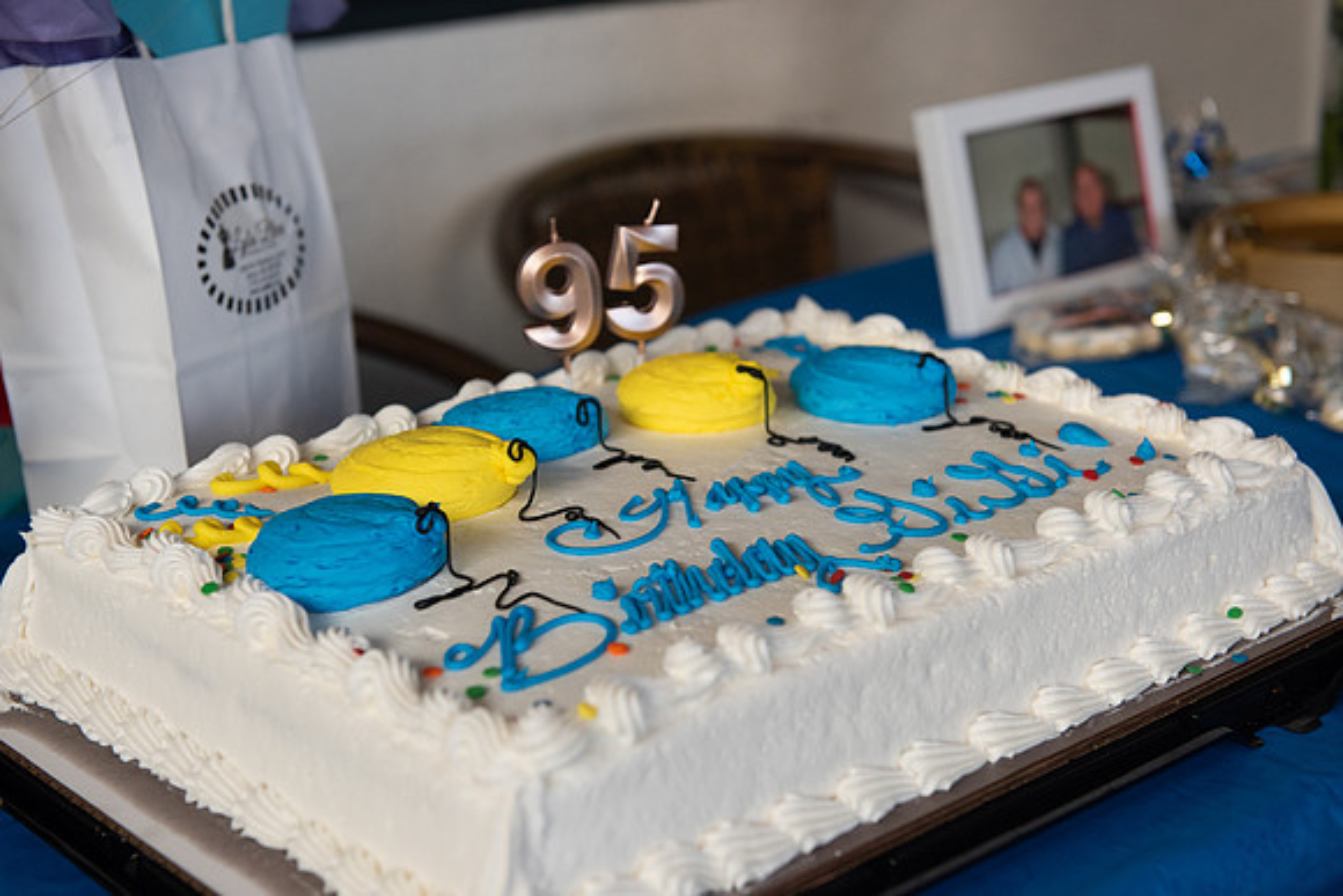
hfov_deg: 34.5
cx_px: 672
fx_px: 2164
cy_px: 448
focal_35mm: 58
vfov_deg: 23.4
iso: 800
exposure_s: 1/1000
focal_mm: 58
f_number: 4
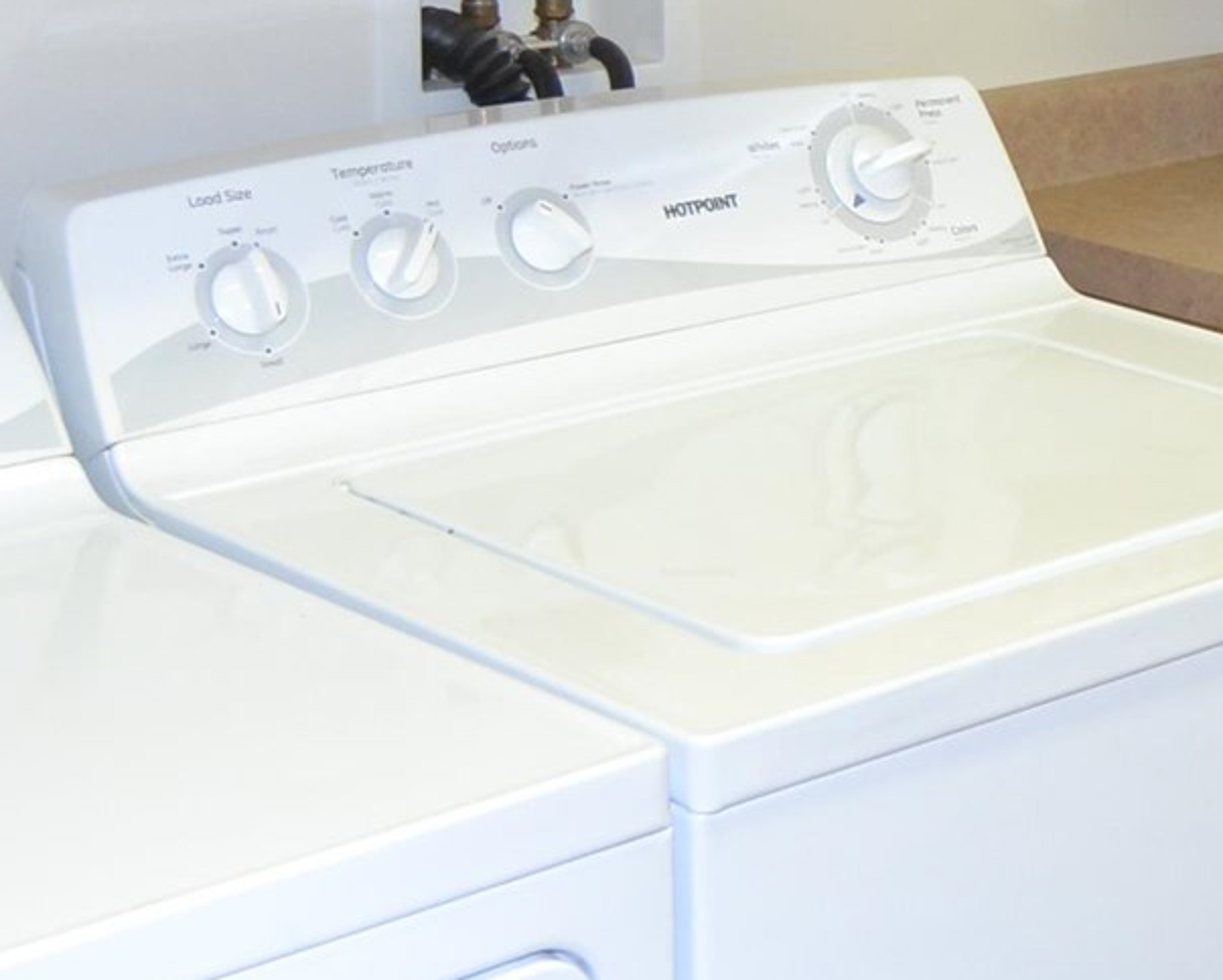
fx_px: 3114
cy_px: 150
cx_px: 1574
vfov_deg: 17.7
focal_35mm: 86
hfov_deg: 20.4
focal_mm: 12
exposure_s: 1/60
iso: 450
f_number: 4
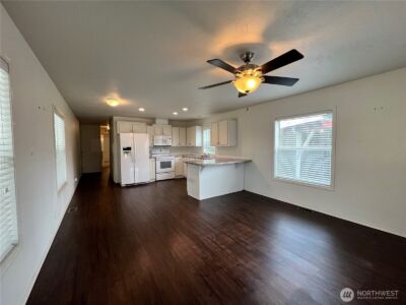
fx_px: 152
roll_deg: +0.5
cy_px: 152
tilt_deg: -3.0
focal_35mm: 13
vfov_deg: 89.9
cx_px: 203
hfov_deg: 106.2
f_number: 1.8
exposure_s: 1/120
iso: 125
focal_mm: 1.57
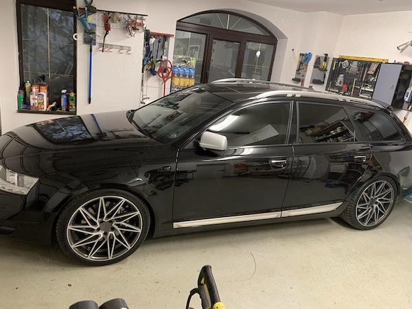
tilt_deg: -16.8
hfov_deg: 67.3
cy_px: 154
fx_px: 309
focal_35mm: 26
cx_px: 206
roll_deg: -8.0
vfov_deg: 53.1
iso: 250
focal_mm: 4.25
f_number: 1.8
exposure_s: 1/33
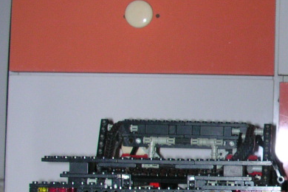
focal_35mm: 101
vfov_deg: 13.4
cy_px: 175
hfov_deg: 19.1
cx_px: 343
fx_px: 808
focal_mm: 5.6
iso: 100
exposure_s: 1/60
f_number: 4.5
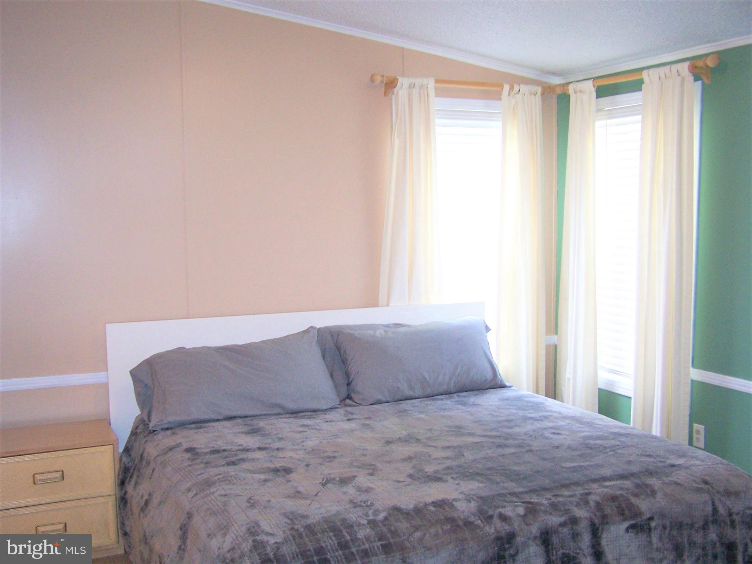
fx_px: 826
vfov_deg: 37.7
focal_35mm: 38
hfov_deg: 49.0
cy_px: 282
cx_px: 376
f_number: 2.8
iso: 140
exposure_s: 1/60
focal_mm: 6.3
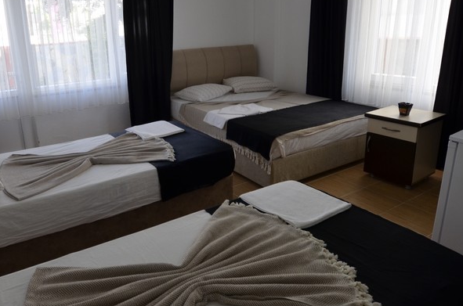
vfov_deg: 48.9
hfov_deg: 67.9
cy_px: 117
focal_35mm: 26
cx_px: 161
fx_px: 334
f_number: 5.6
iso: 400
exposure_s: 1/125
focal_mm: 10
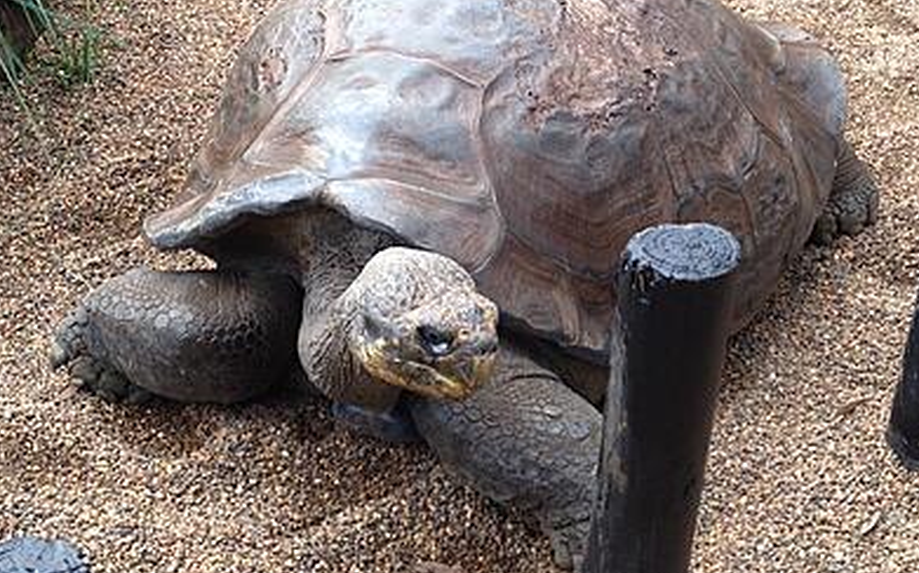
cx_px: 458
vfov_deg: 33.5
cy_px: 249
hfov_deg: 51.6
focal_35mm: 38
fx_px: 951
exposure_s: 1/154
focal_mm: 4.28
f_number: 2.4
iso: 64
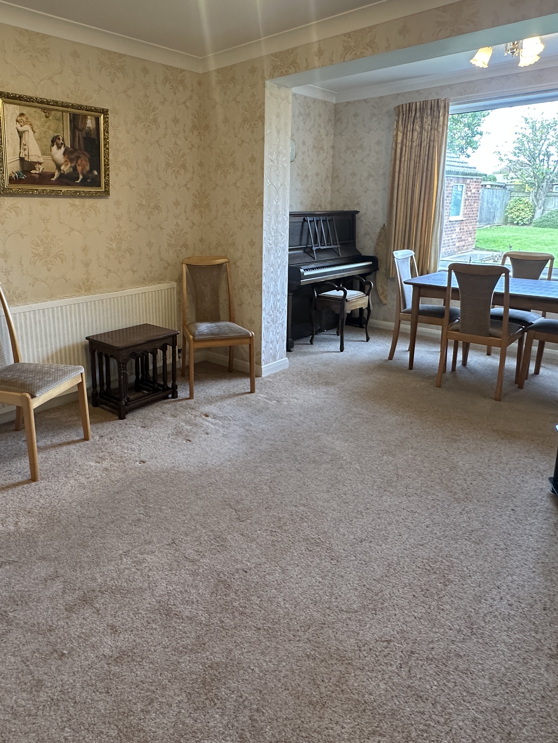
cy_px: 304
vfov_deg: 73.3
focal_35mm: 23
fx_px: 494
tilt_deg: -10.4
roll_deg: +0.1
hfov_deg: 58.2
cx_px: 209
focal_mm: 2.22
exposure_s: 1/100
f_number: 2.2
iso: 200
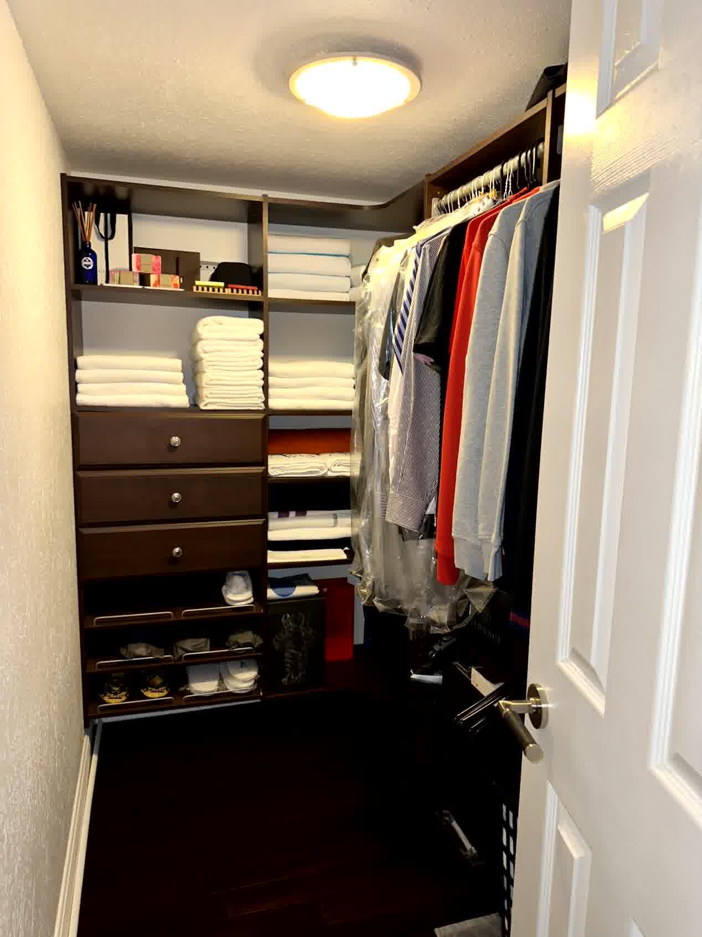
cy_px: 468
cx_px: 351
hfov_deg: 56.8
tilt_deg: -8.8
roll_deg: -1.7
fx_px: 649
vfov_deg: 71.6
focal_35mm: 24
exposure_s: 1/15
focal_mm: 6.86
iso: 80
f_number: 1.78
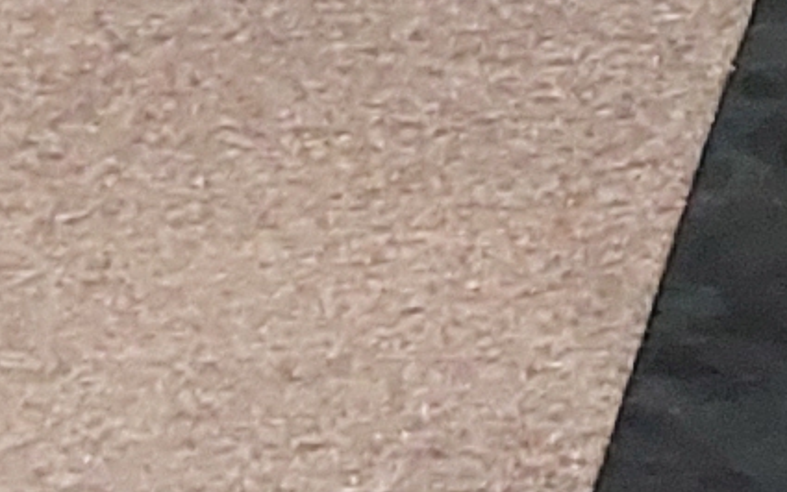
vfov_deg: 5.7
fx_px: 4892
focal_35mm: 228
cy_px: -189
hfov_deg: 8.2
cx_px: 2085
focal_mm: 2.91
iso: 320
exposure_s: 1/60
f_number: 1.9
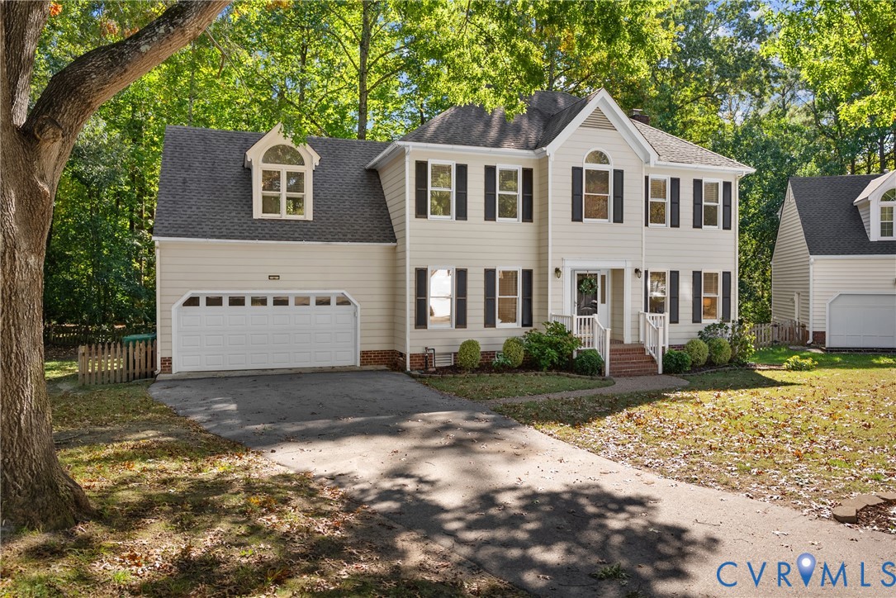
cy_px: 299
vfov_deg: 50.4
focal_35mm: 26
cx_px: 448
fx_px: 635
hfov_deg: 70.4
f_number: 4
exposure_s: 1/250
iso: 100
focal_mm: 25.5
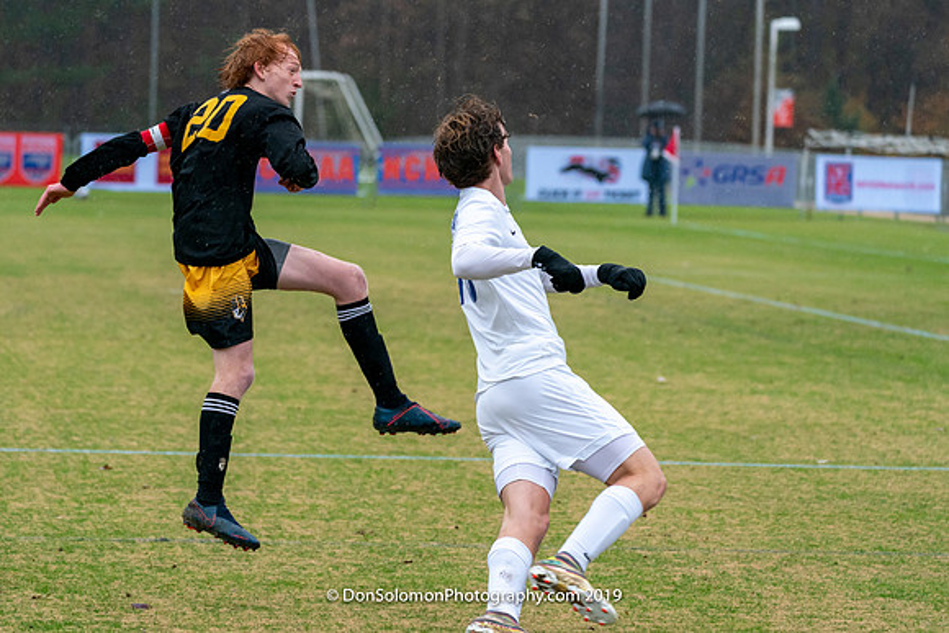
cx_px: 434
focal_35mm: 184
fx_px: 4854
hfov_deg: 11.2
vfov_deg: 7.5
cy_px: 310
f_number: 5.6
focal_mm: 168
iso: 3200
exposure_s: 1/1000
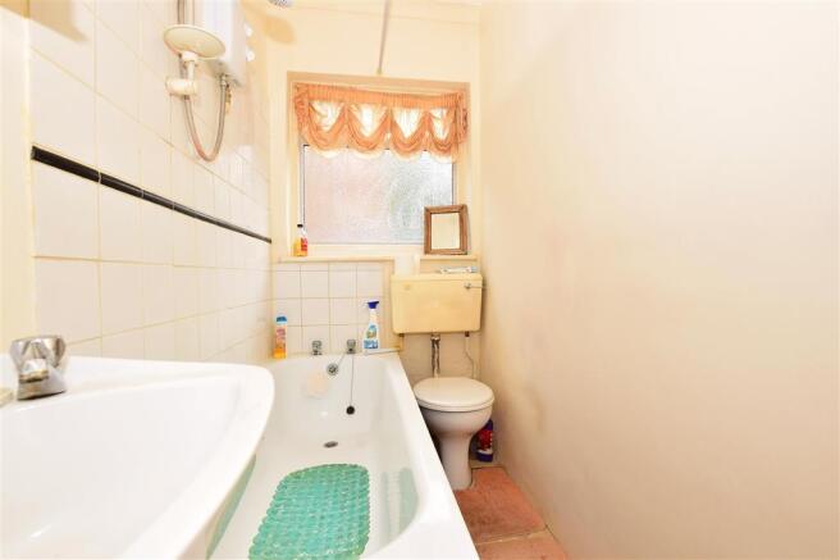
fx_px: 350
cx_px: 420
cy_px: 280
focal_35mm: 15
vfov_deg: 77.3
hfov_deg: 100.4
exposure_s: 1/30
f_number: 8
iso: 400
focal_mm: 10
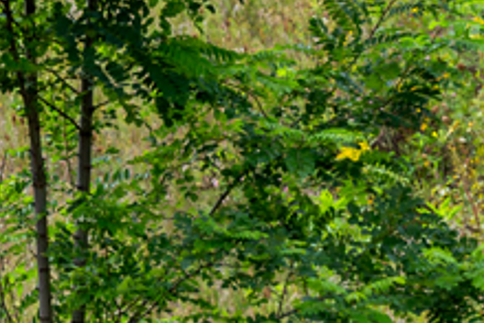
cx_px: -862
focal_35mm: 378
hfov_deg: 5.2
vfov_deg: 3.6
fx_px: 5085
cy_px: -588
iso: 250
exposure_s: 1/400
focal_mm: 52
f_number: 8
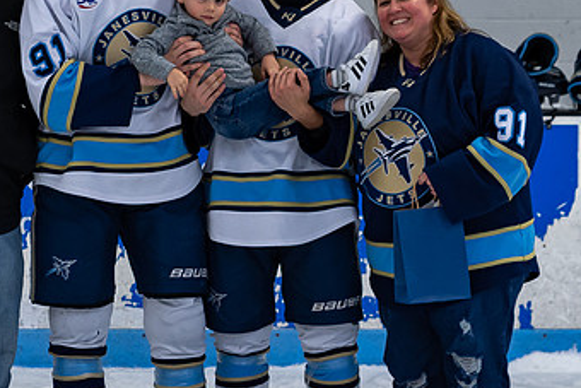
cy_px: 115
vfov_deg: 7.5
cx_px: 152
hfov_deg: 11.1
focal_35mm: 184
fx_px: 2971
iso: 400
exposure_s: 1/250
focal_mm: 55
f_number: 4
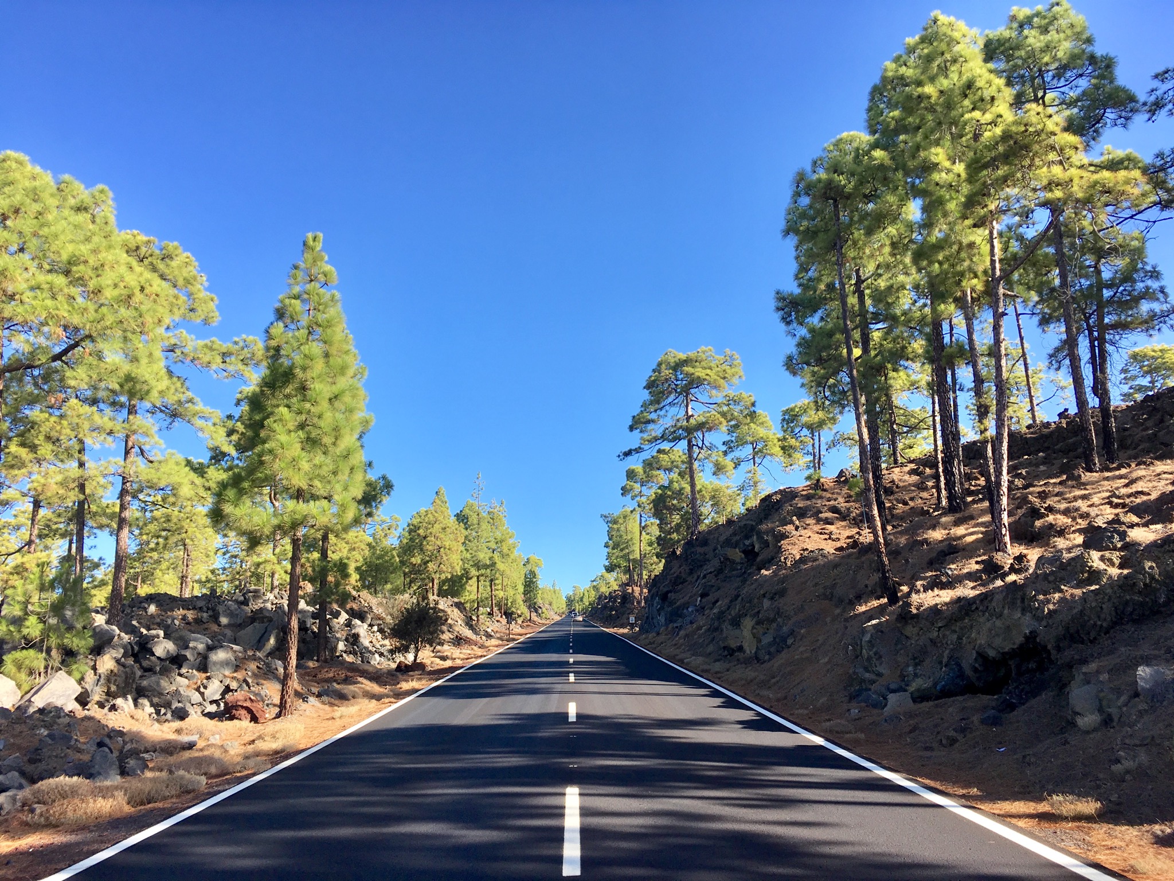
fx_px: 984
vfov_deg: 48.2
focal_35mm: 29
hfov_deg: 61.7
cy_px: 440
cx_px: 587
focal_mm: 4.15
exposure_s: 1/646
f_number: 2.2
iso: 25
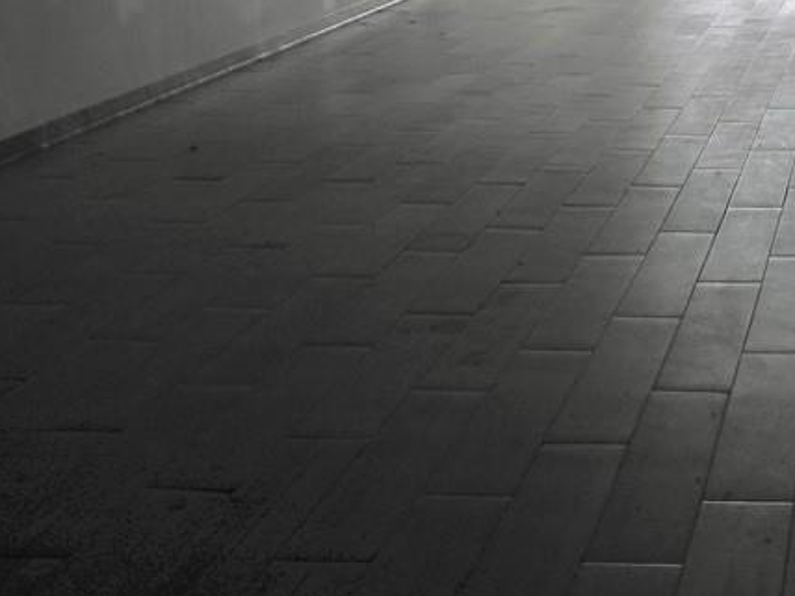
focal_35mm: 67
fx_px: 1539
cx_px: 916
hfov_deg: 26.3
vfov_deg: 21.4
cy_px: 58
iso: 100
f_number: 2.8
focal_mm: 6
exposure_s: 1/125
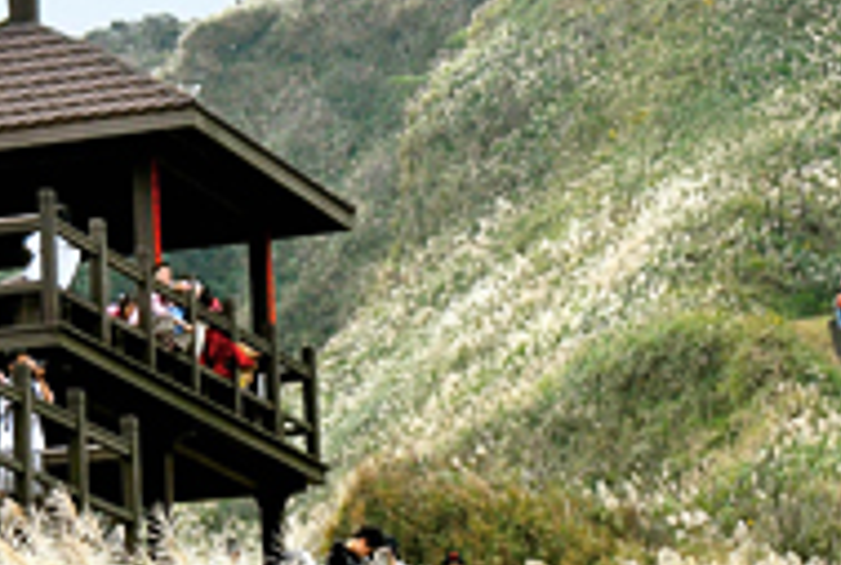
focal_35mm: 228
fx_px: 5339
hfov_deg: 8.9
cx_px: -67
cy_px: 383
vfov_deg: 6.1
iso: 100
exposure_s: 1/640
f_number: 3.5
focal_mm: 48
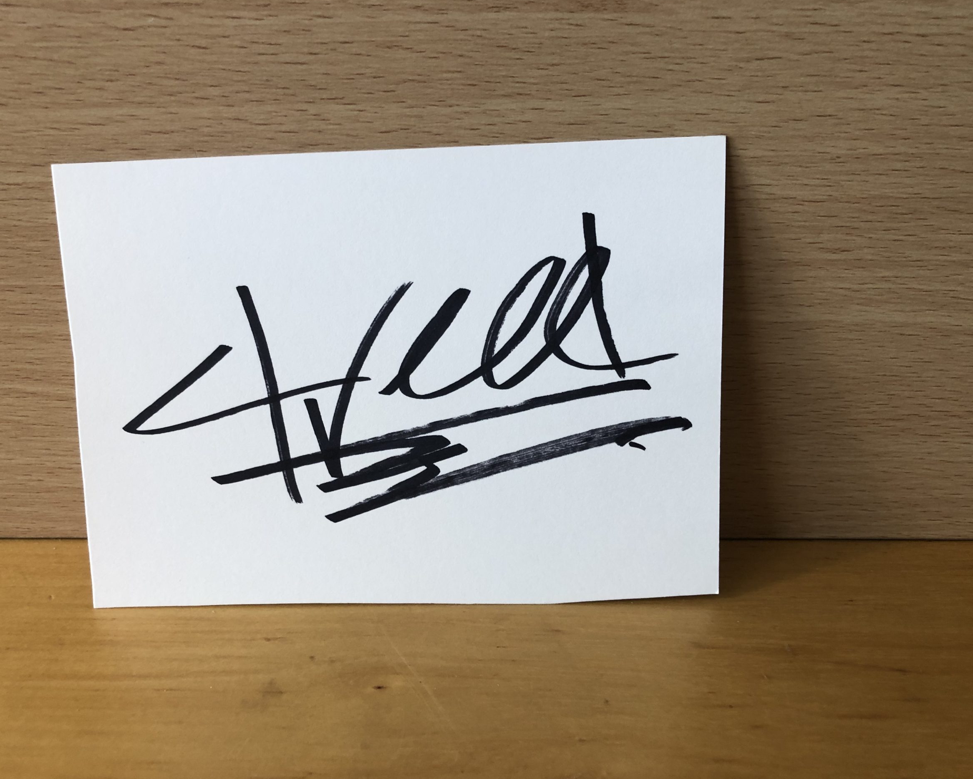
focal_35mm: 30
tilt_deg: -26.3
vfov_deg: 48.5
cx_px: 440
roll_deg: -1.8
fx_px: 864
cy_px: 384
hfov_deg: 58.7
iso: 25
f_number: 1.8
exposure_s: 1/30
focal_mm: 3.99
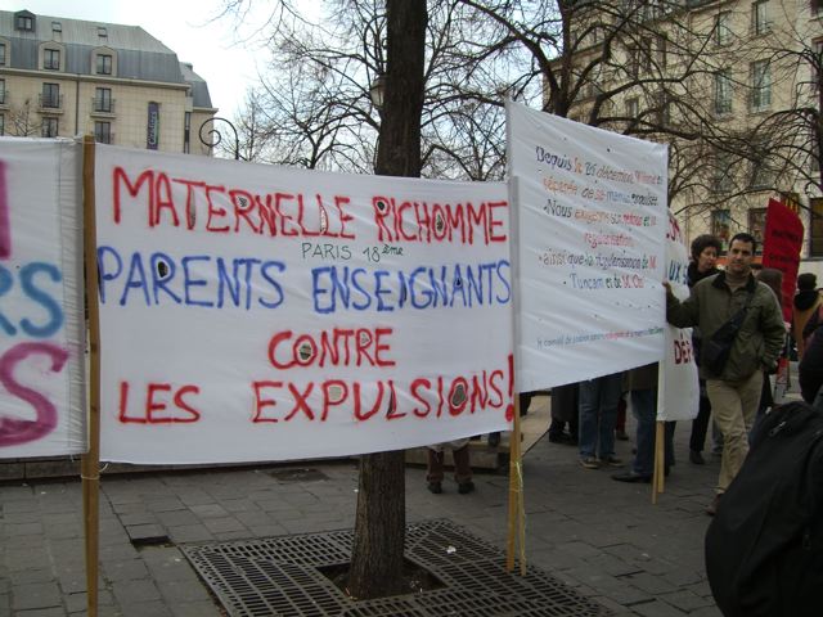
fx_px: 903
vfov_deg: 37.7
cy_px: 308
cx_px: 412
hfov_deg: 49.0
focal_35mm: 38
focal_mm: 6.2
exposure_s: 1/200
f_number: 2.7
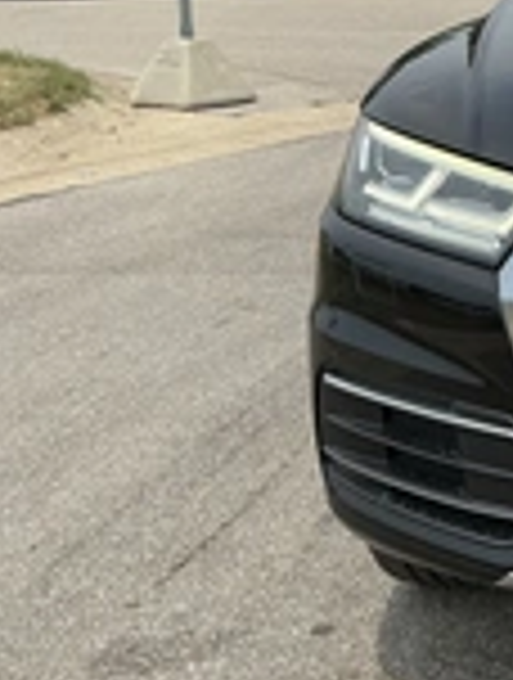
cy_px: 185
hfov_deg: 16.9
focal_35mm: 74
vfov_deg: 26.0
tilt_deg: -8.2
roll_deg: -1.2
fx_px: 1456
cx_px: 896
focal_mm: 3
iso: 25
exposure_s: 1/1577
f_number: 1.8
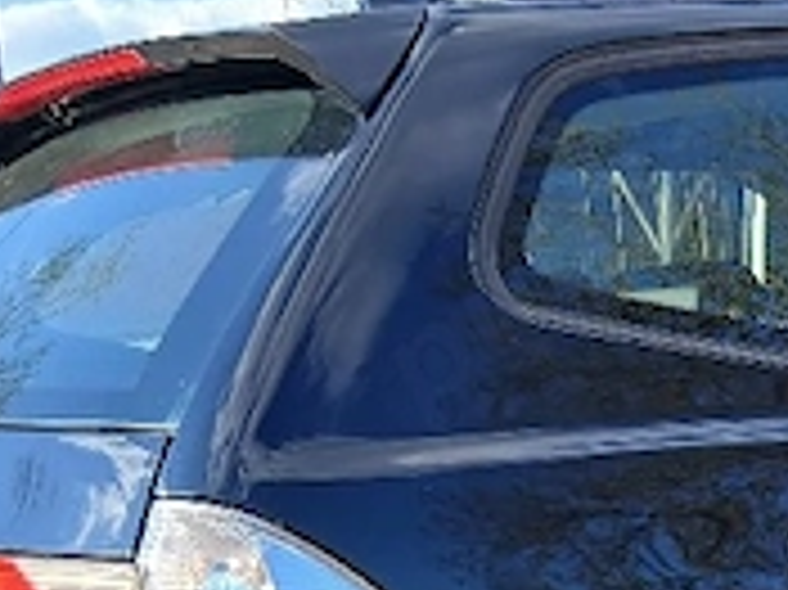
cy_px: 914
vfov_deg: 15.2
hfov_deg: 21.0
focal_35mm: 89
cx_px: 856
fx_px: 2025
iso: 20
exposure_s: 1/139
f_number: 1.8
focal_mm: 3.98
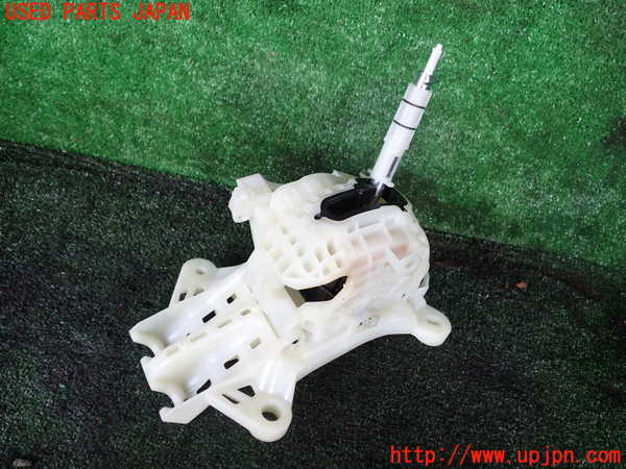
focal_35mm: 30
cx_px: 313
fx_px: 543
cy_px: 234
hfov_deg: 60.0
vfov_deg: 46.8
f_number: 2.3
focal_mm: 5.4
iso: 200
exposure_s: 1/50
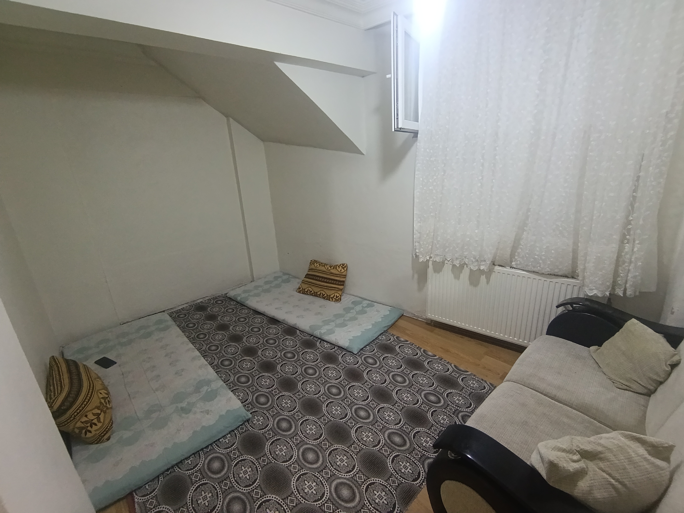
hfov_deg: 94.5
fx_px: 316
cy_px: 256
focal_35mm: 16
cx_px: 342
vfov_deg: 78.1
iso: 500
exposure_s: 1/33.3
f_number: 2.2
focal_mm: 1.65
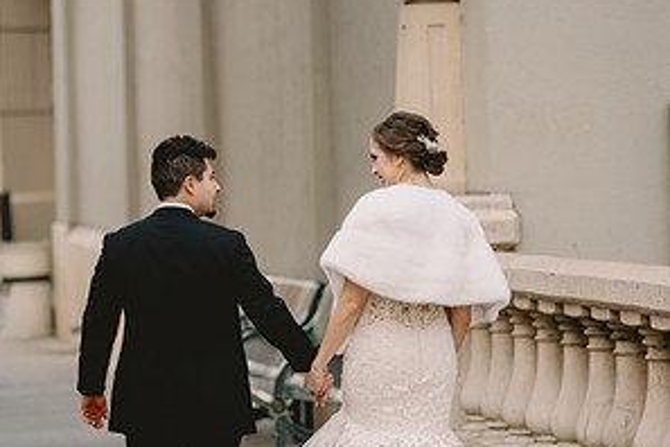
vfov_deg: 7.2
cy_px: 280
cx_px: 336
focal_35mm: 191
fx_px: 3554
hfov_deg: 10.8
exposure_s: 1/400
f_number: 2.8
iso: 800
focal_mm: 126
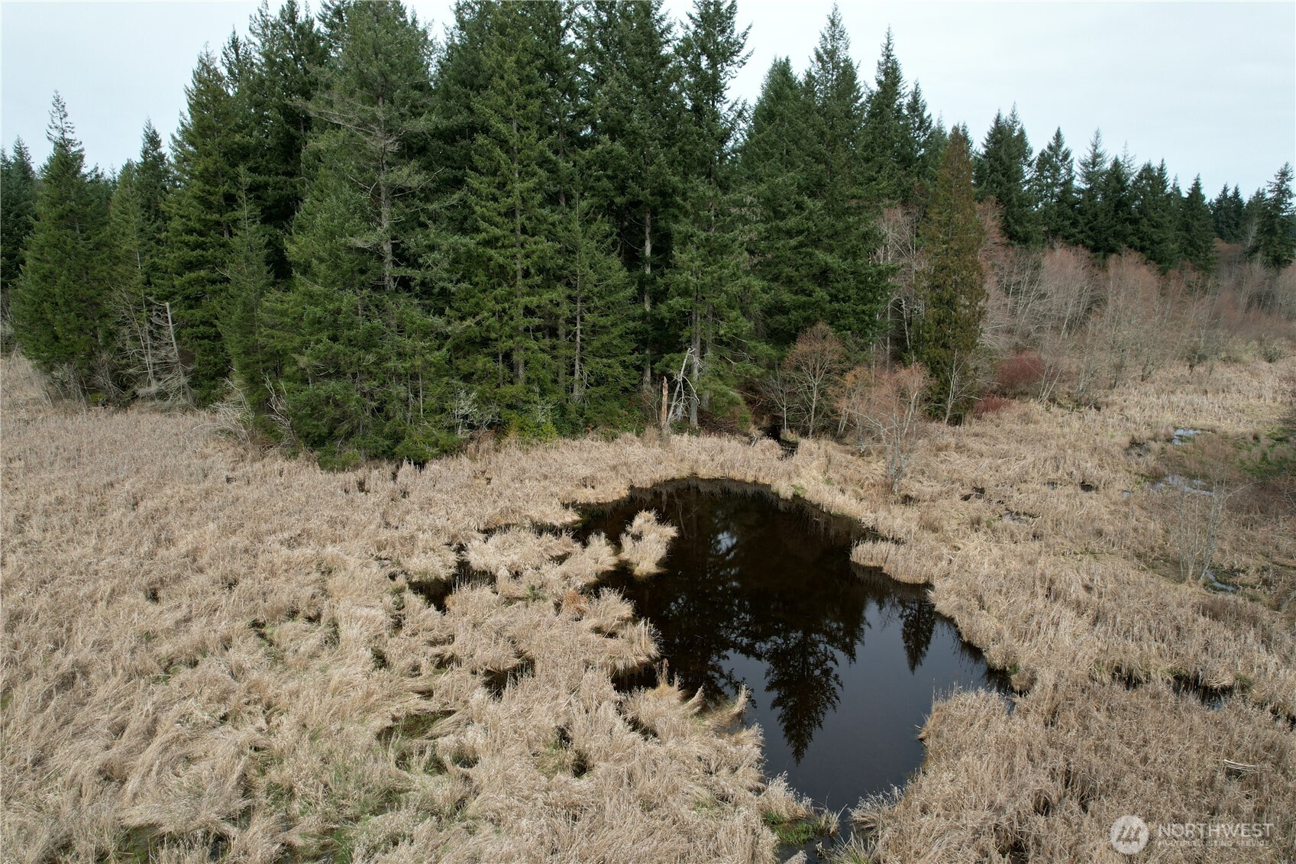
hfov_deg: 78.6
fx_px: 792
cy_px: 432
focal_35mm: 22
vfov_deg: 57.2
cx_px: 648
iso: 100
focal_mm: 8.38
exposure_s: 1/1000
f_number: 2.8
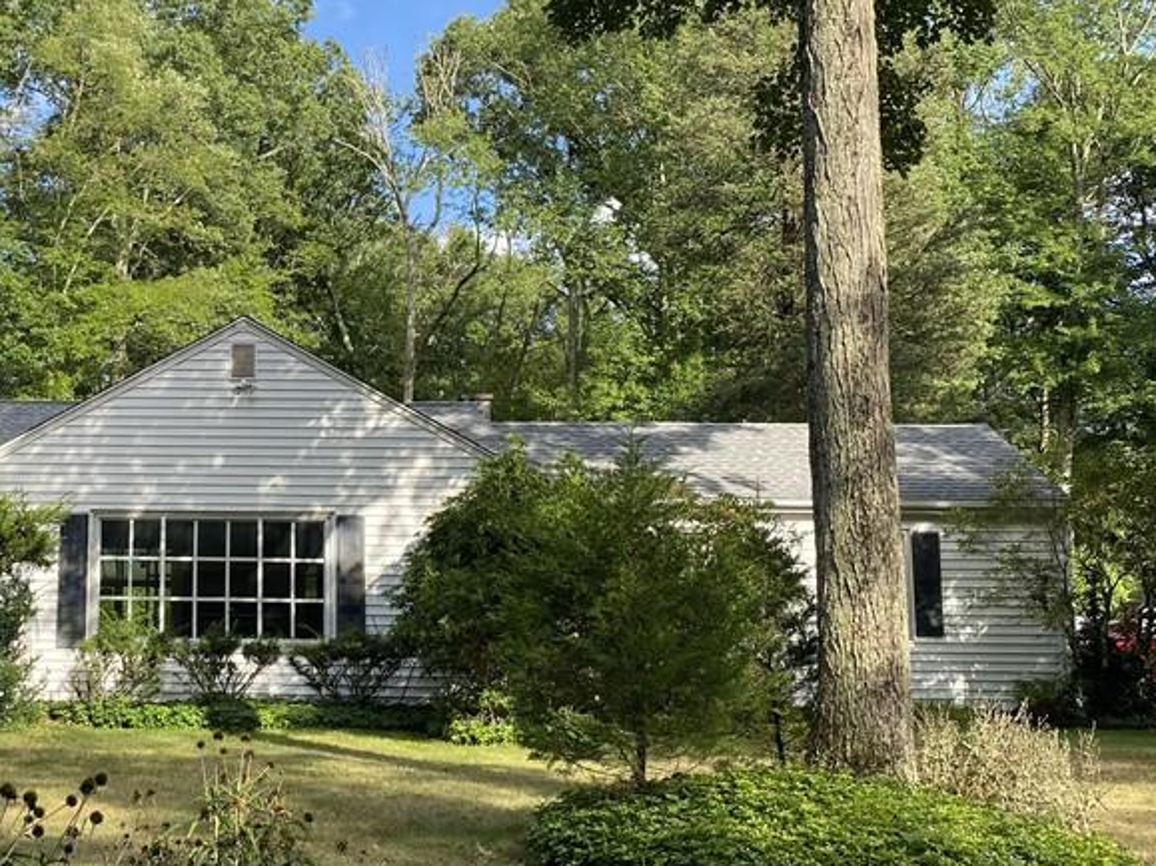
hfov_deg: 39.2
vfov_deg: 31.5
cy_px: 443
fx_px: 1536
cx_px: 190
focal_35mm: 46
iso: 32
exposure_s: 1/905
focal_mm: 4.2
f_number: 1.8
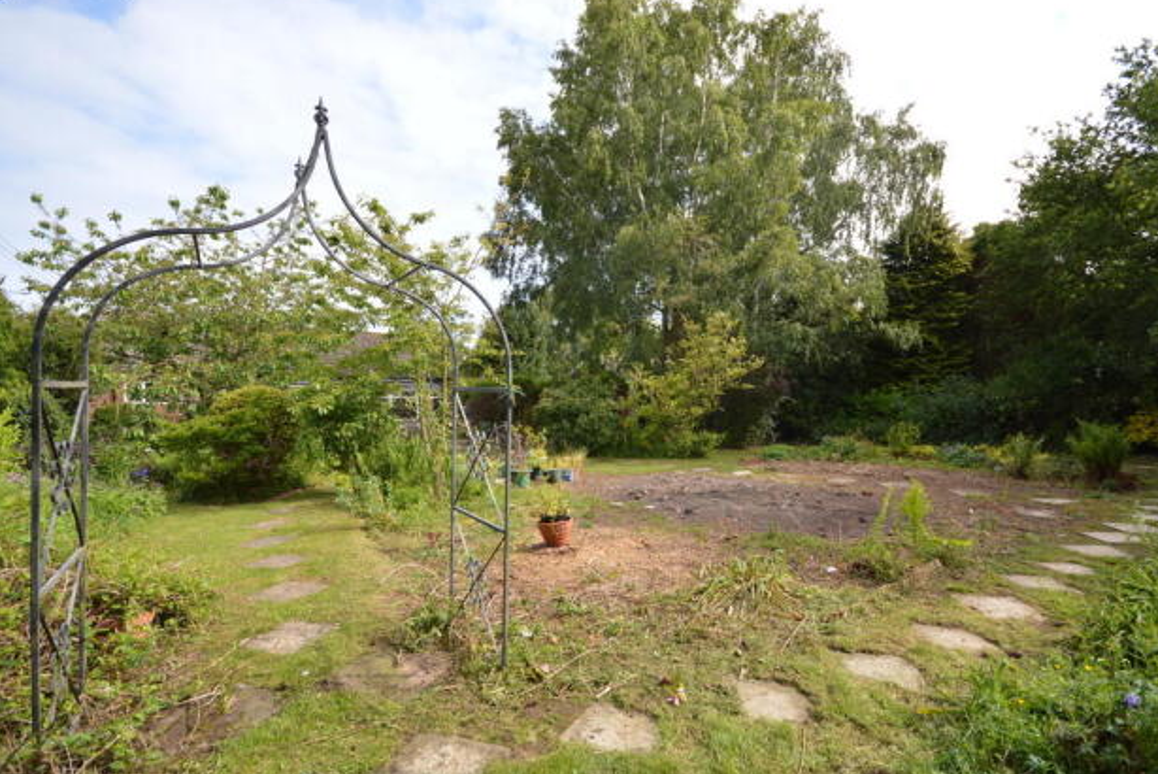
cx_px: 587
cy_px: 400
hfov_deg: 96.7
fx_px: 515
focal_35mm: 16
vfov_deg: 73.8
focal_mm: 10
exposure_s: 1/160
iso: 100
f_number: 6.3
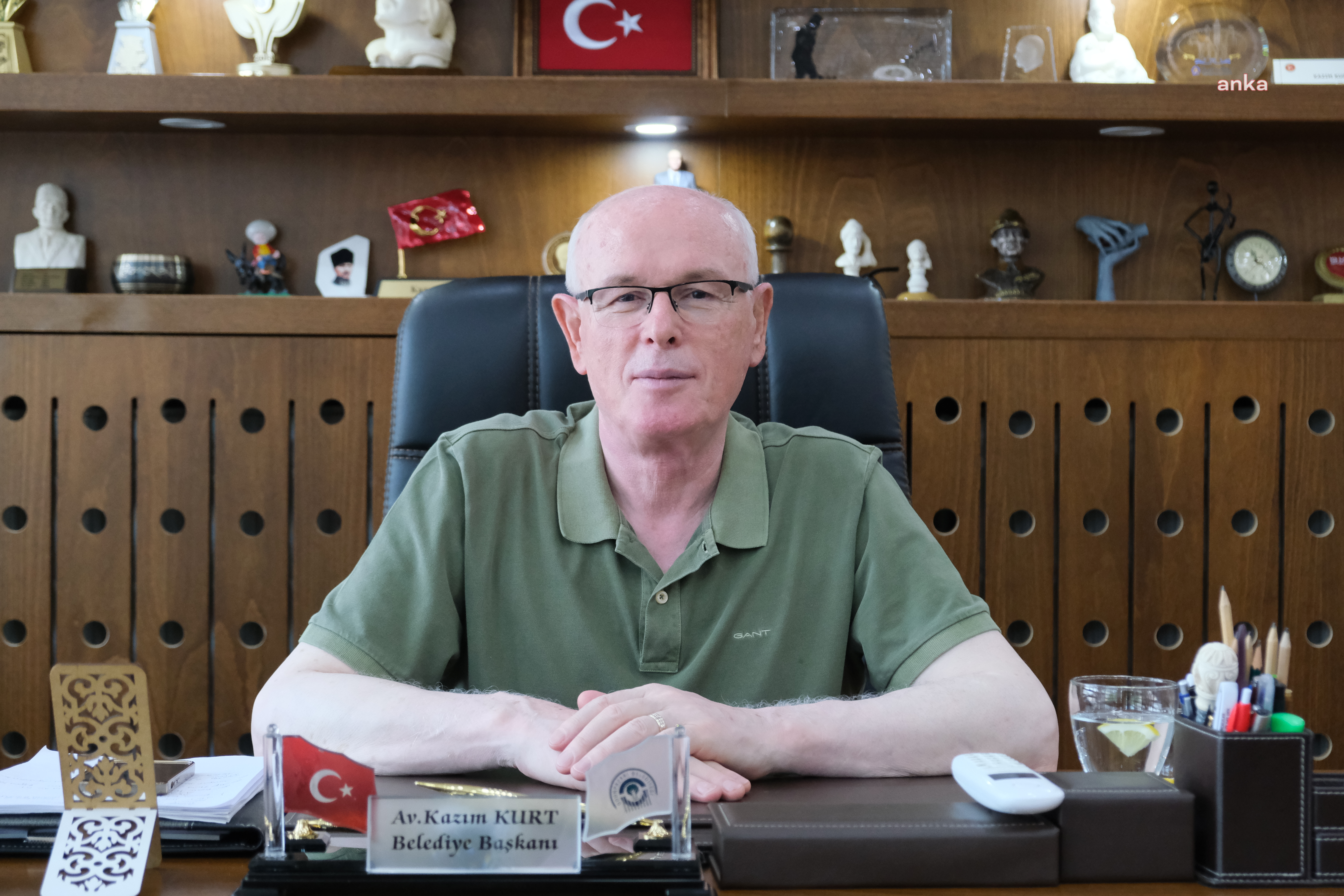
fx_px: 2202
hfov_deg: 33.9
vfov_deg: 23.0
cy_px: 448
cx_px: 672
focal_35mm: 59
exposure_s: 1/110
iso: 3200
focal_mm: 39
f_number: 3.6
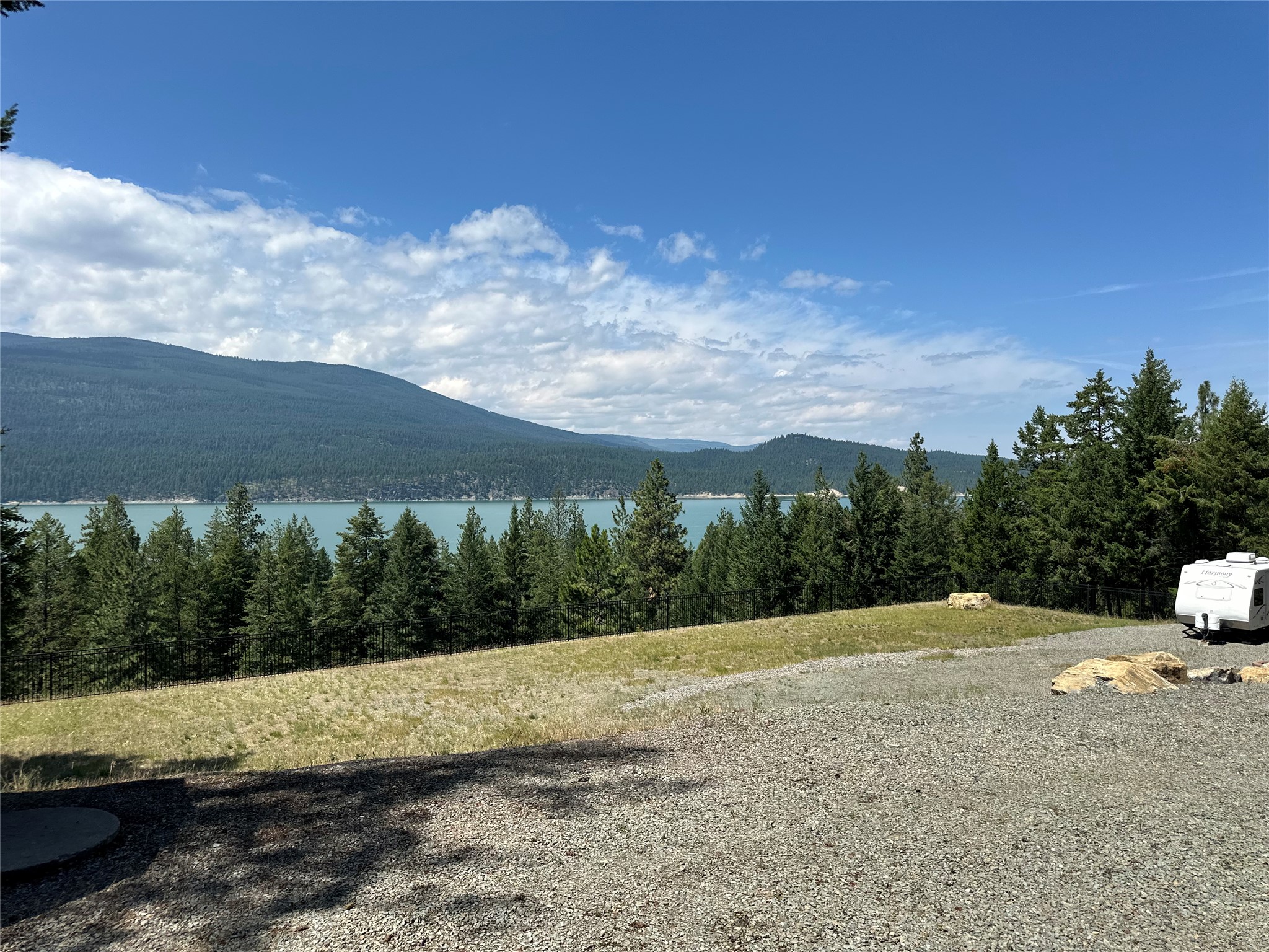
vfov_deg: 56.8
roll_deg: -0.1
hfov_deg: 71.6
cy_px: 476
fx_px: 880
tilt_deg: +0.2
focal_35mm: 24
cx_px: 634
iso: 80
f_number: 1.78
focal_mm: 6.86
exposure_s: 1/5263
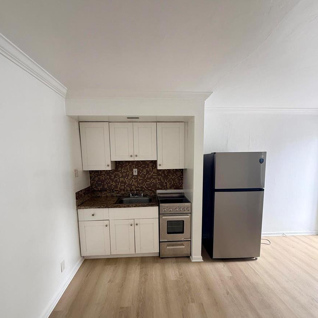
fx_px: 177
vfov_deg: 83.4
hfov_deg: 84.0
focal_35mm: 17
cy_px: 183
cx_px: 161
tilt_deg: -8.9
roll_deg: -0.2
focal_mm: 2.22
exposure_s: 1/99
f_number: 2.2
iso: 160
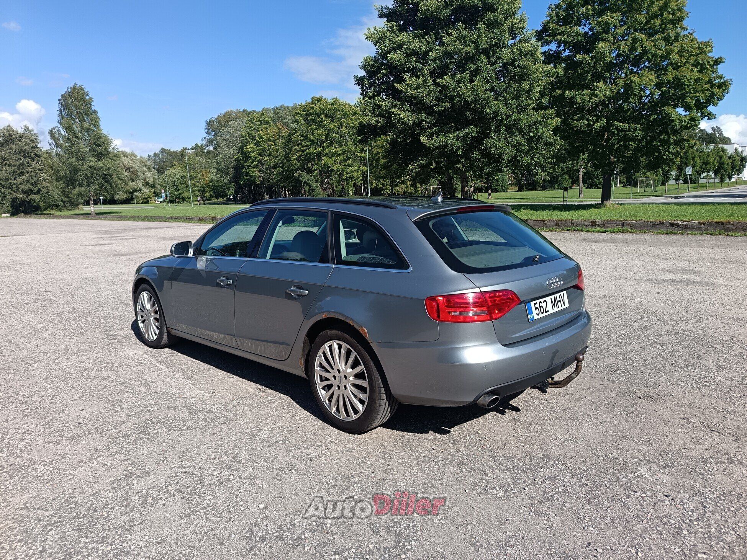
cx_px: 374
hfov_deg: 71.6
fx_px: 518
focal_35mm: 24
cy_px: 280
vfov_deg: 56.8
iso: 236
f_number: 1.75
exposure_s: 1/900
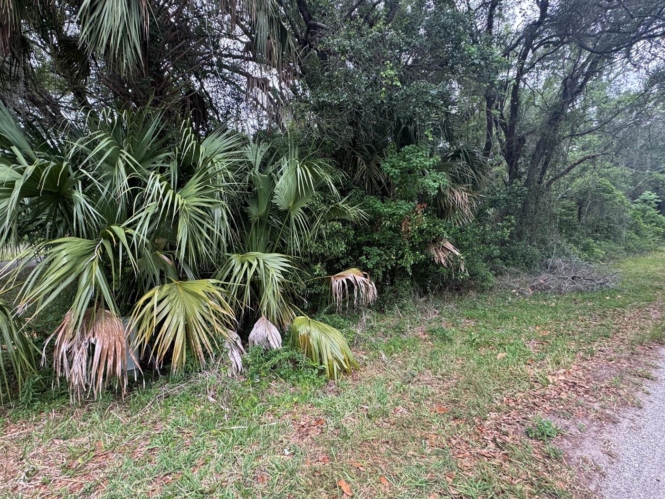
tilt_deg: -2.0
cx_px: 307
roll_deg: +0.1
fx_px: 307
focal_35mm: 16
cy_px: 255
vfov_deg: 78.1
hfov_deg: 94.3
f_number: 2.2
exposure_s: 1/99
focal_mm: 2.22
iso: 160
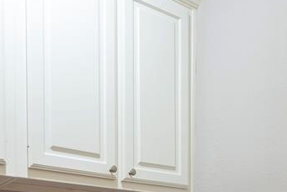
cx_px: 120
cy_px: 263
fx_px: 383
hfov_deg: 41.0
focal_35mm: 48
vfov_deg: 24.0
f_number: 7.1
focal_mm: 16
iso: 100
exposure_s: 1.6
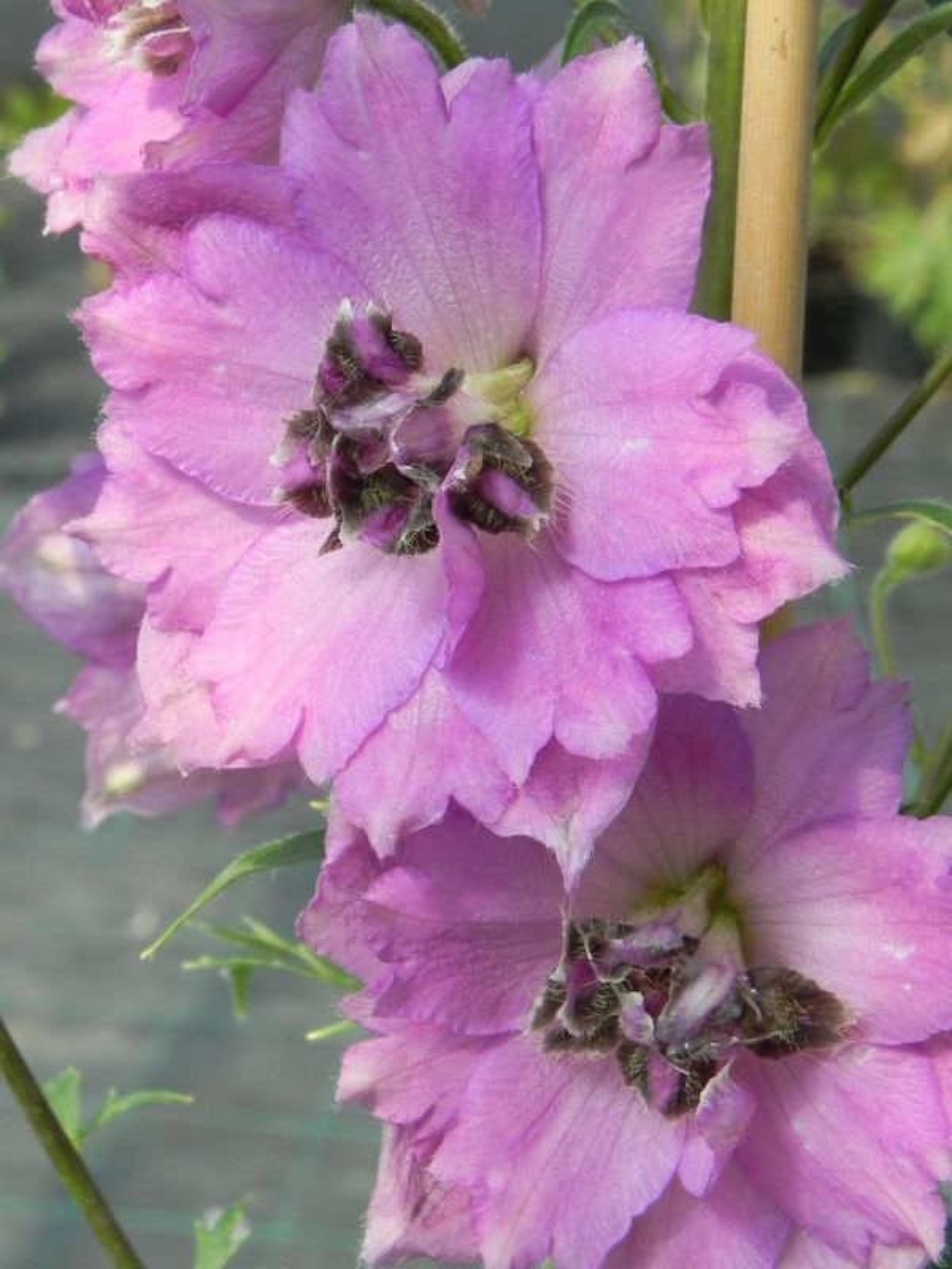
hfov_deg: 19.6
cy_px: 634
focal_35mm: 75
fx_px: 2750
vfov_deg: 26.0
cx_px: 476
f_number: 7.1
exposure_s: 1/320
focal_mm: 13.4
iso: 160
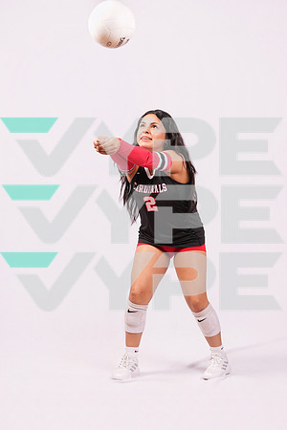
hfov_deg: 19.5
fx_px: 837
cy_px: 215
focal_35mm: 70
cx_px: 144
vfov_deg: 28.8
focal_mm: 70
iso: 200
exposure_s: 1/200
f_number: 5.6
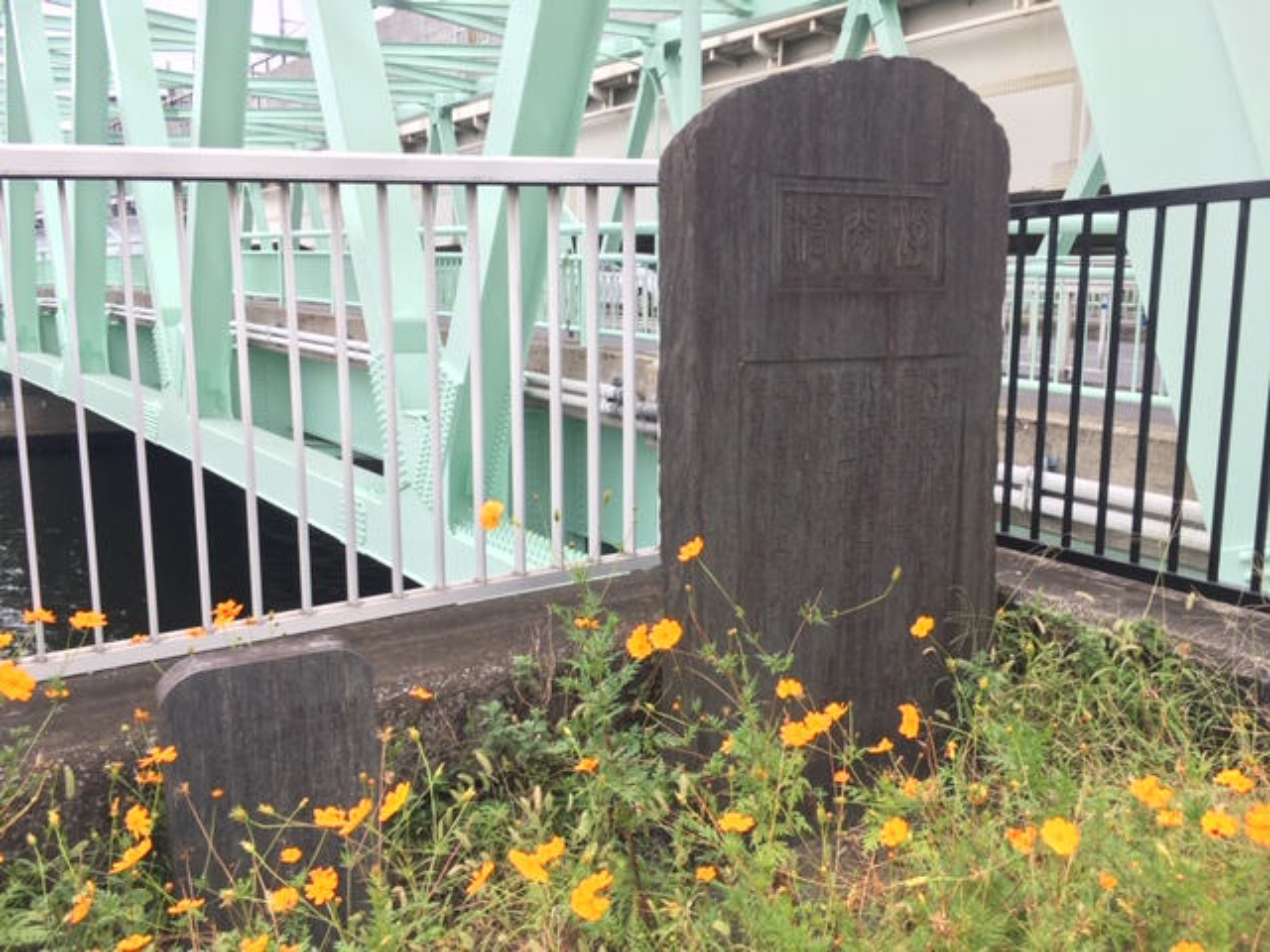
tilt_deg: -8.6
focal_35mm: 29
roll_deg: -0.5
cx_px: 635
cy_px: 476
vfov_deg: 48.2
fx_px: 1064
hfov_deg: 61.7
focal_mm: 4.15
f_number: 2.2
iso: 32
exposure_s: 1/120
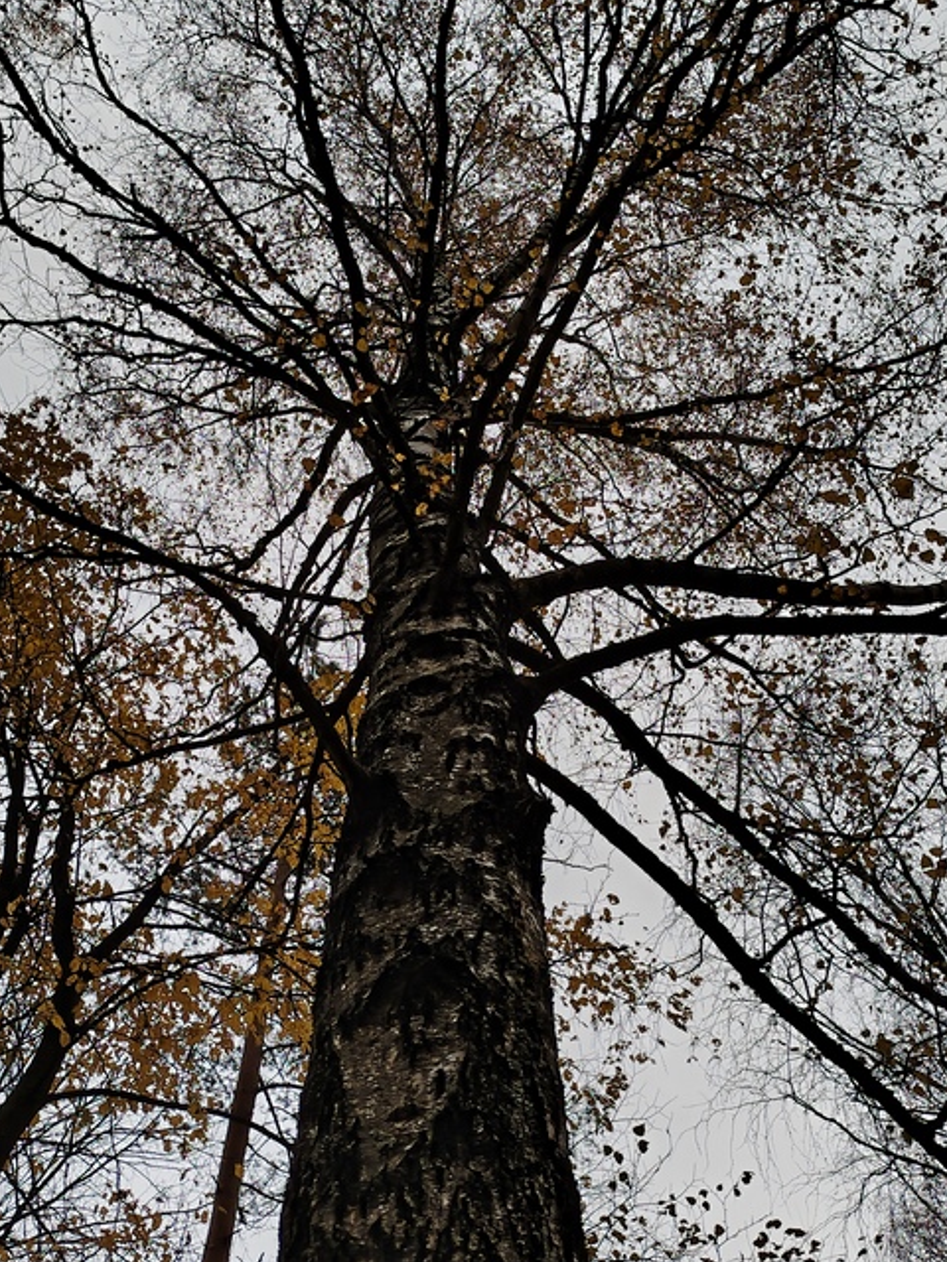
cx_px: 460
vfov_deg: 52.5
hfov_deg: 40.7
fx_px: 1277
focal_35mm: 35
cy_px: 545
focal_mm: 5.31
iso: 50
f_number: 1.7
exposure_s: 1/285
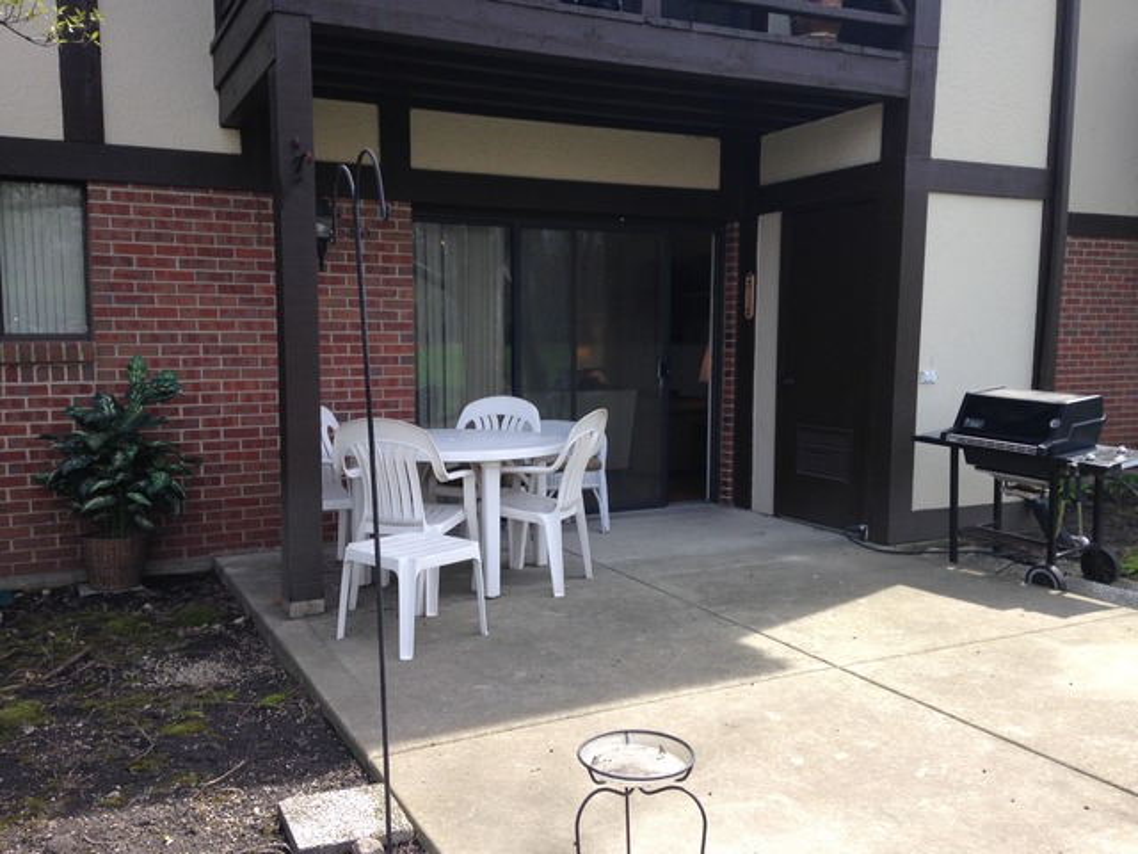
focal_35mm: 33
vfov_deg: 42.9
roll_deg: -0.2
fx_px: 1085
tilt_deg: -5.9
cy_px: 427
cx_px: 569
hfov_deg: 55.4
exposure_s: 1/430
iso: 50
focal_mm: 4.12
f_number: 2.4
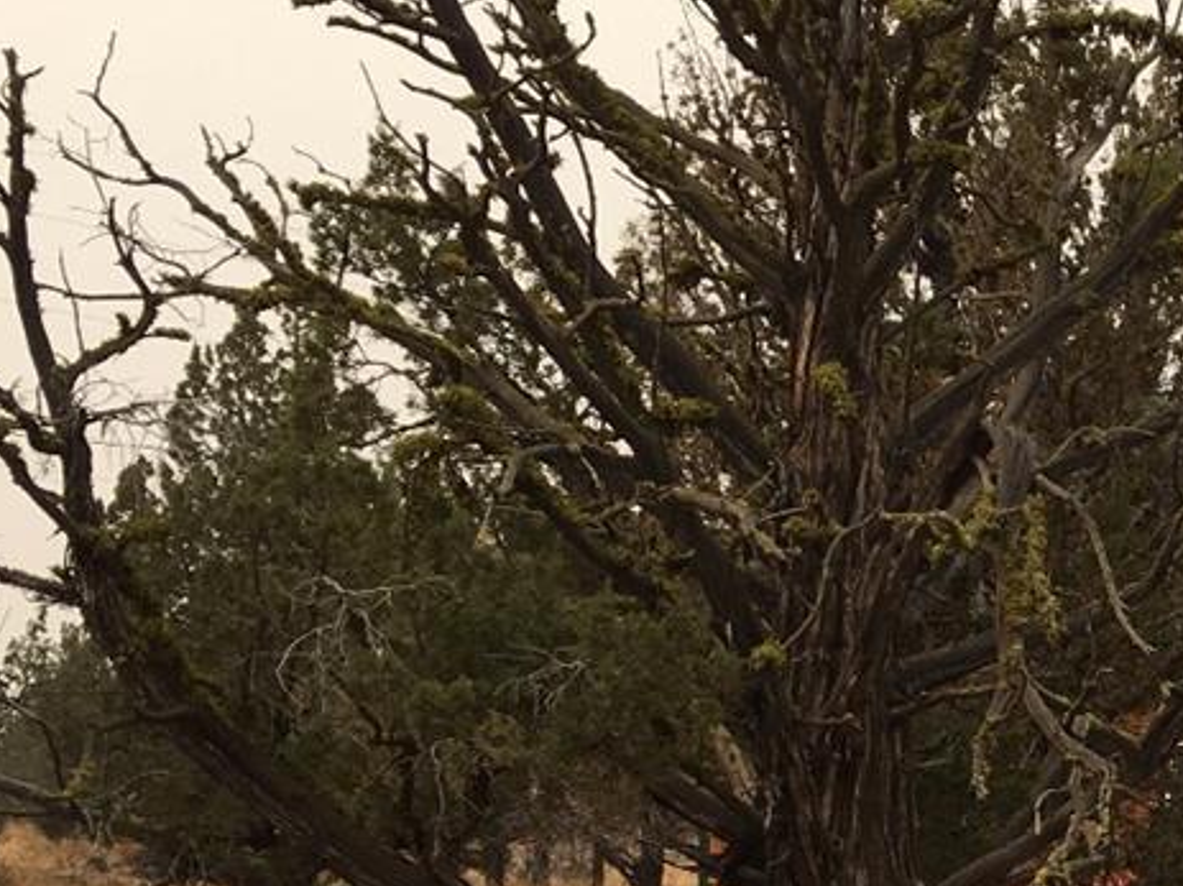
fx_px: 3212
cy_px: 983
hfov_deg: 18.9
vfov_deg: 15.3
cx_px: 1656
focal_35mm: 94
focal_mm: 4.15
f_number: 2.2
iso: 25
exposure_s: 1/1183
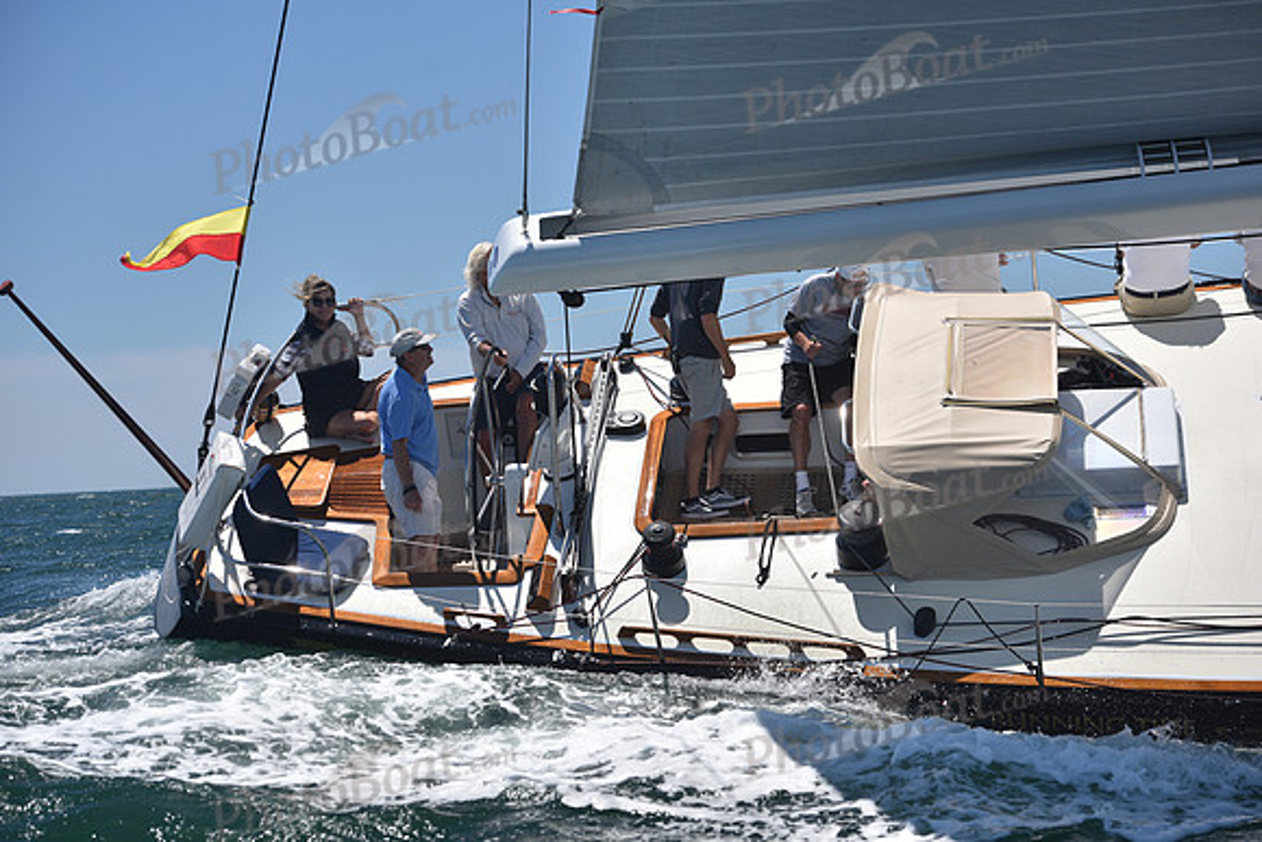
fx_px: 3436
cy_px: 421
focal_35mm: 98
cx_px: 631
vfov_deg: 14.0
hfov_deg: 20.8
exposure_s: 1/1000
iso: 200
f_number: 5
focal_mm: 98
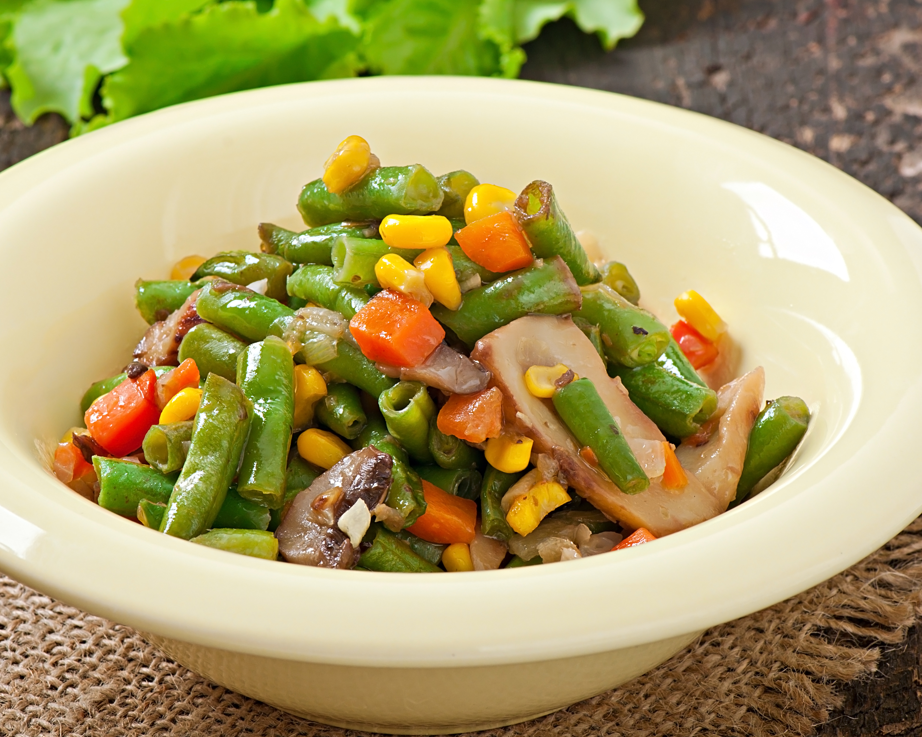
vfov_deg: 7.9
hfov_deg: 9.8
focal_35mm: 197
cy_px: 387
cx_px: 415
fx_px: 5365
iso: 100
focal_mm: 105
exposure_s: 1/200
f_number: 13
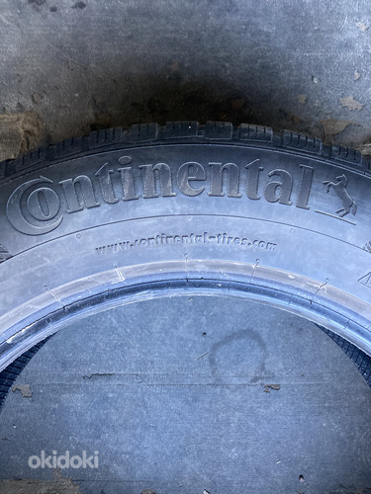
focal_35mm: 28
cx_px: 186
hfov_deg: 49.7
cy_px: 247
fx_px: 400
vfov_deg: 63.4
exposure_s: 1/60
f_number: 1.8
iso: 320
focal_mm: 3.99
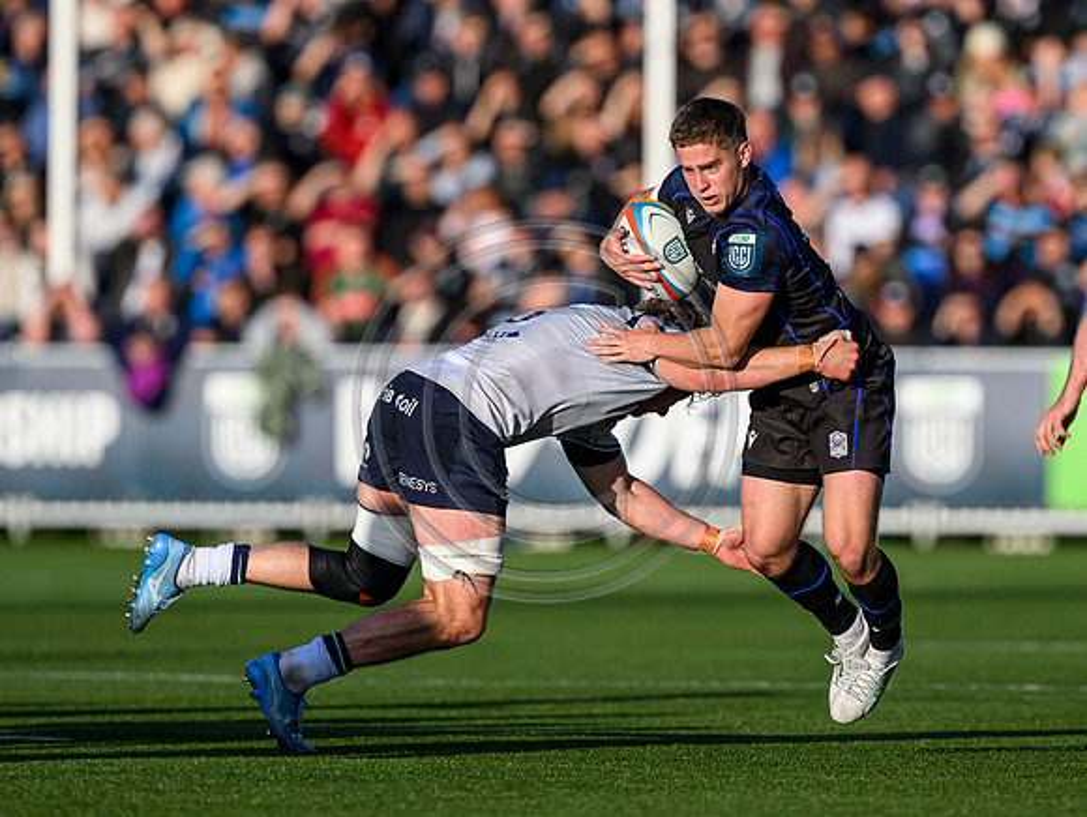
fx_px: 20403
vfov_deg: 2.3
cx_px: 617
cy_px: 332
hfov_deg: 3.1
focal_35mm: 649
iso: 800
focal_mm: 400
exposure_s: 1/10000
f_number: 3.5
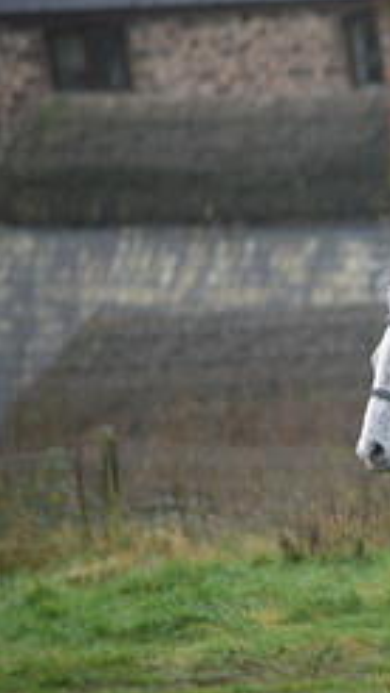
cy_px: 404
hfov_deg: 2.4
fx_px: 9109
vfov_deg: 4.4
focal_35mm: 496
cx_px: 814
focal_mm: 200
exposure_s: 1/800
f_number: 2.8
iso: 1600
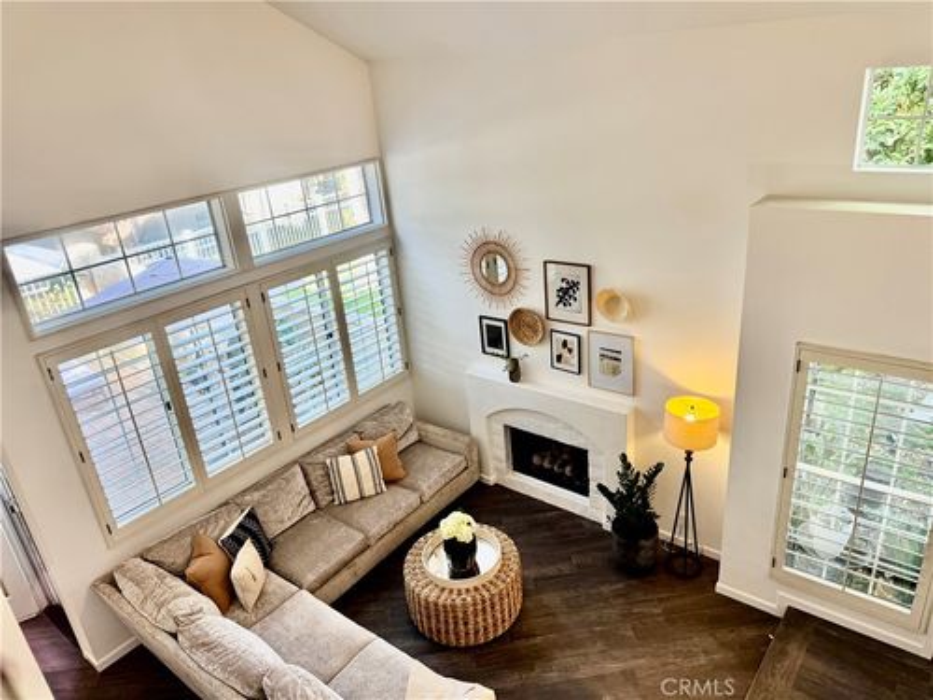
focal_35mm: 24
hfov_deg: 71.6
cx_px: 466
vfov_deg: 56.8
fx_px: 647
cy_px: 350
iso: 100
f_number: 1.78
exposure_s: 1/120
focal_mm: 6.76
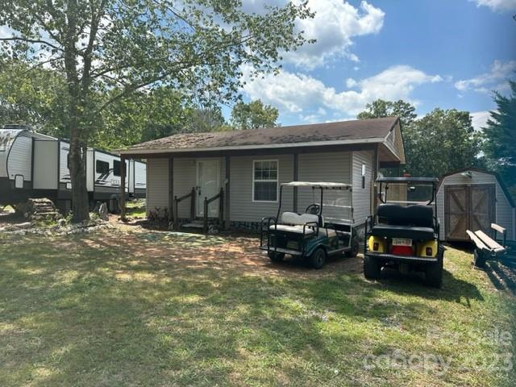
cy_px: 194
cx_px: 258
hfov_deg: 71.6
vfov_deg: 56.8
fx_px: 358
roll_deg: -0.6
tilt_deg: +0.4
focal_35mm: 24
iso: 80
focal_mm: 6.86
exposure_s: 1/3247
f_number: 1.78
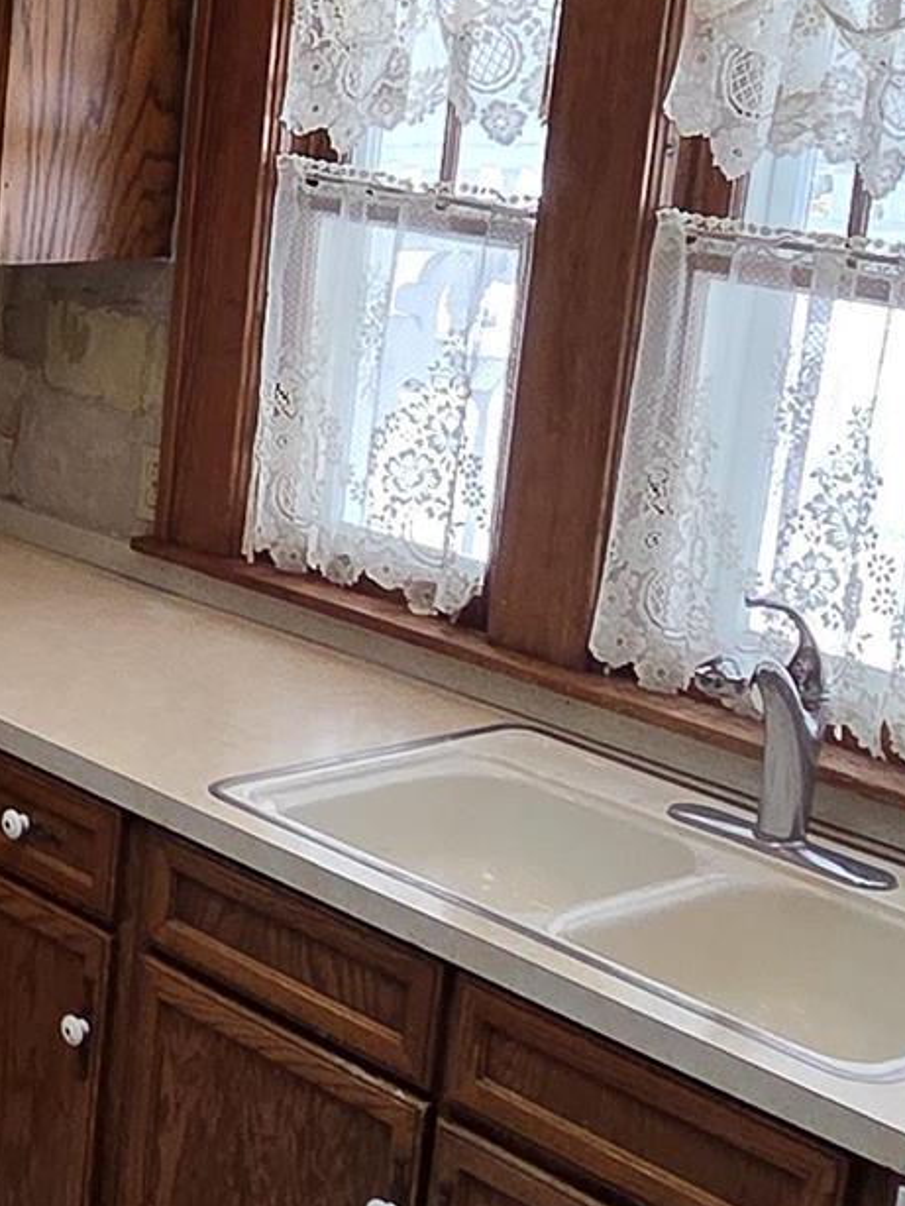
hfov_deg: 20.5
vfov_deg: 29.8
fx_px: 2264
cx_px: -294
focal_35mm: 65
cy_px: 521
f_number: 2.2
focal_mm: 2.2
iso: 200
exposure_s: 1/120
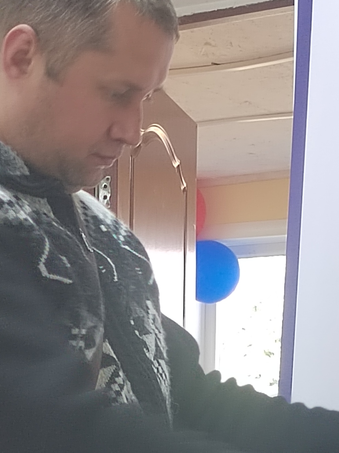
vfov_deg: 15.3
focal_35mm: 126
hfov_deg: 11.8
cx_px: 158
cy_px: 463
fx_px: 1646
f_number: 1.9
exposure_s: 1/100
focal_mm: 5.52
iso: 1241
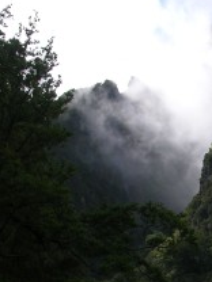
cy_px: 289
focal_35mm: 129
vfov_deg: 15.0
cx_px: 238
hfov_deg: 11.3
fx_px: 1053
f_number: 5
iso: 50
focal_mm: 8.9
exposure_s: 1/146
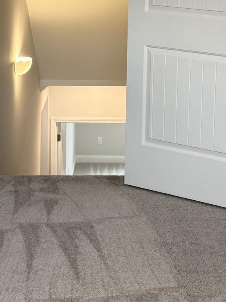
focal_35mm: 94
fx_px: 819
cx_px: 146
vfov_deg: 20.4
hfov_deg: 15.7
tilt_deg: -6.9
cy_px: 17
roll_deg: -0.1
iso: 200
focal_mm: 6.76
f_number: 1.78
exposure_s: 1/120
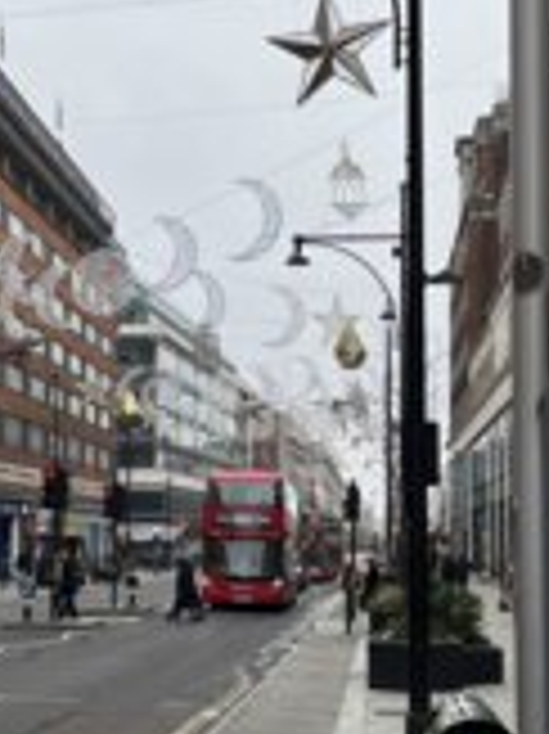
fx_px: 1355
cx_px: 216
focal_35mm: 64
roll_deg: -1.0
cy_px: 423
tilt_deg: +5.4
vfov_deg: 30.2
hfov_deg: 22.9
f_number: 1.6
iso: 50
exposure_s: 1/761
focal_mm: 5.1
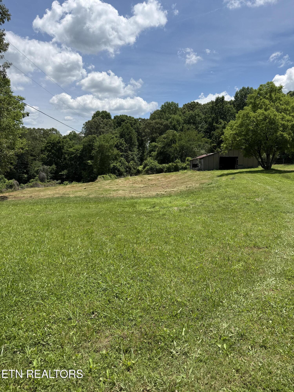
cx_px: 147
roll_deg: -1.2
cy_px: 196
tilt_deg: -6.9
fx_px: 272
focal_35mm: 24
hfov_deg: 56.8
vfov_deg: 71.6
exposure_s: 1/5319
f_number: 1.78
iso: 80
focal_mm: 6.76
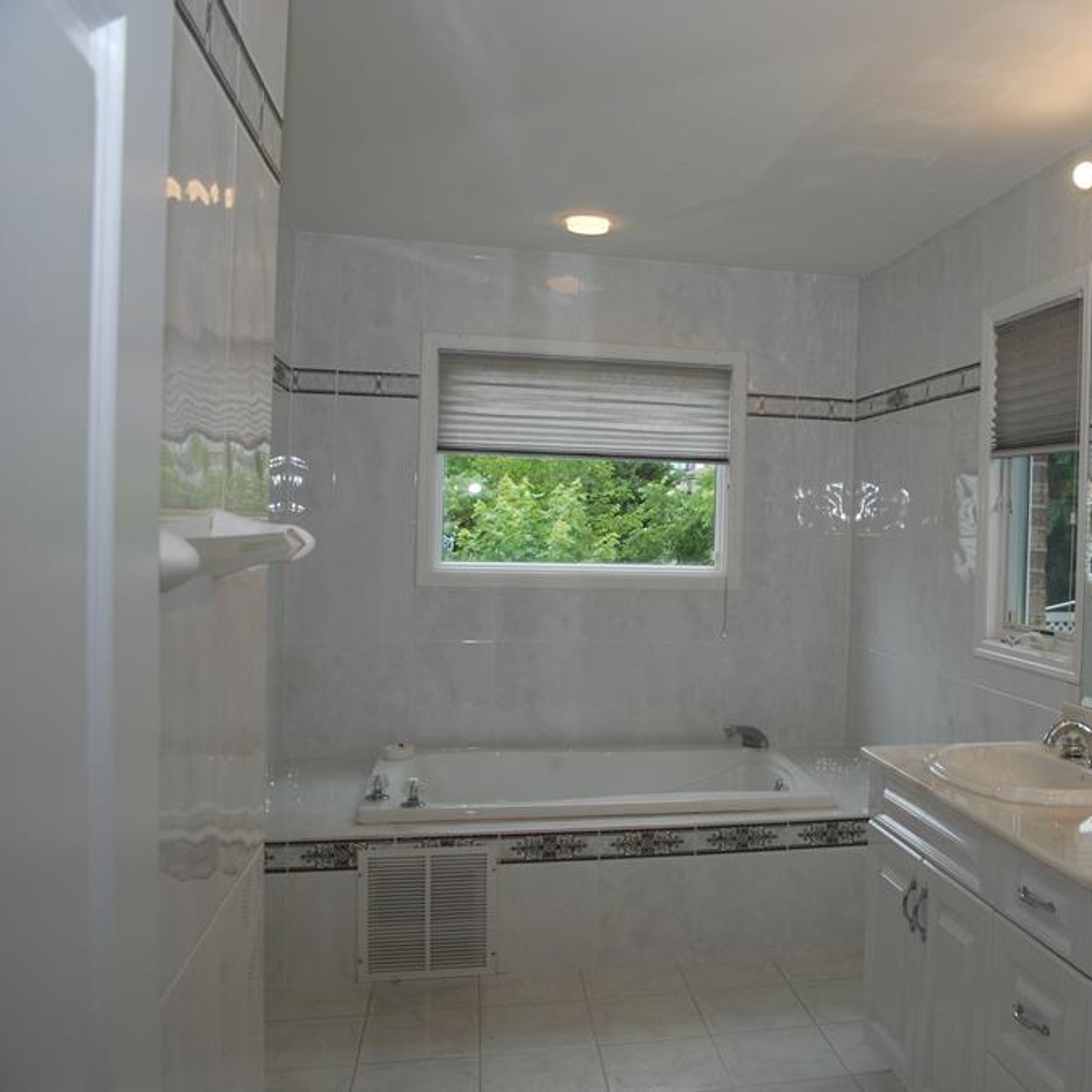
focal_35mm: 31
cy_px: 542
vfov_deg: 52.5
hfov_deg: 50.6
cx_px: 805
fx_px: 1106
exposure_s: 1/100
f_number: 5
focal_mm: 16
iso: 200
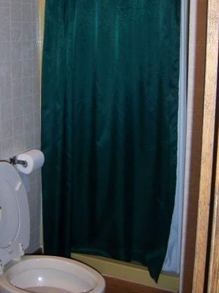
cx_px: 83
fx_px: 456
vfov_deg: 35.2
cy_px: 96
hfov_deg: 26.9
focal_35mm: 54
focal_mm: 6
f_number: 2.8
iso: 125
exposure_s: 1/60
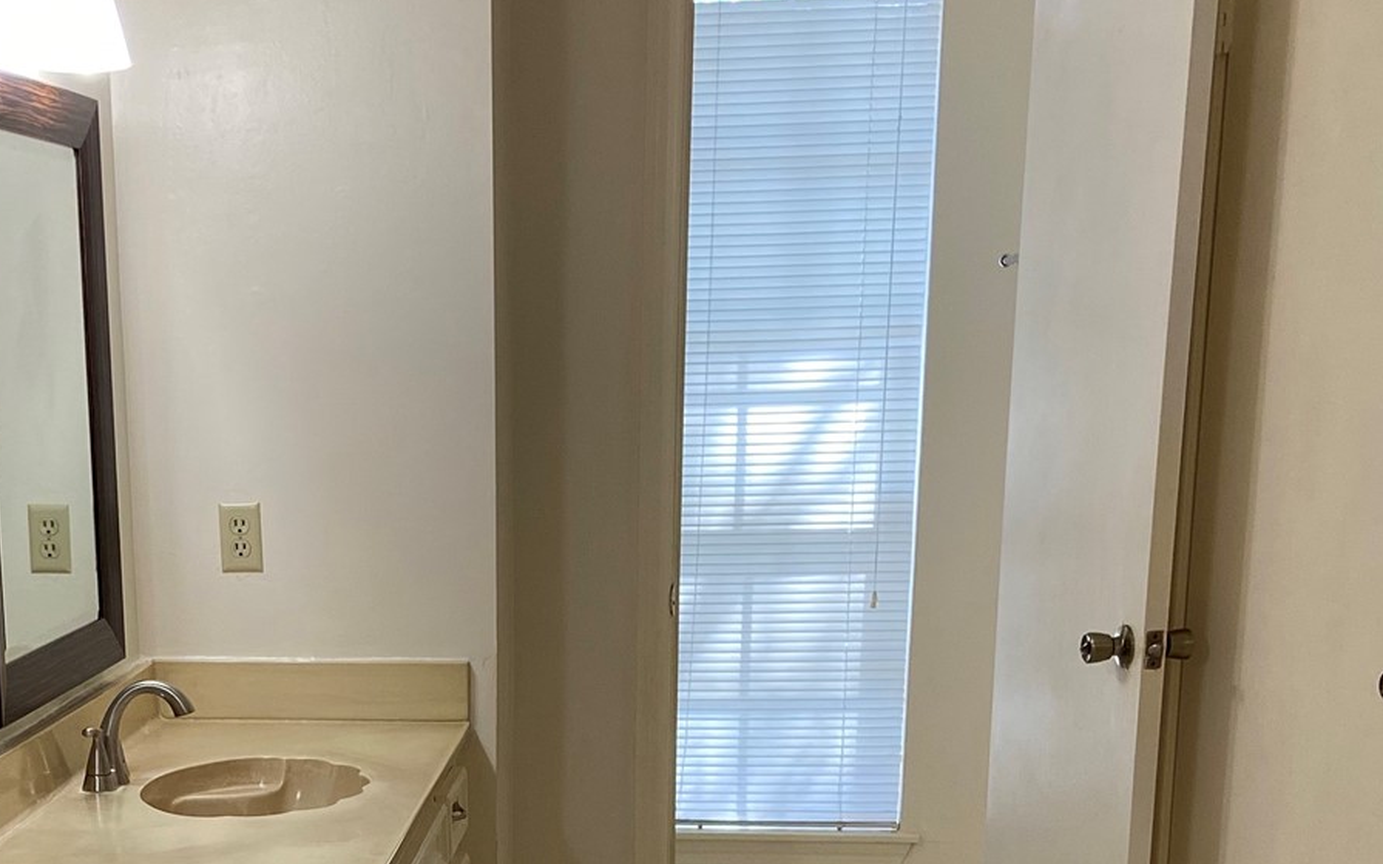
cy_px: 952
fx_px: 2375
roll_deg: +0.8
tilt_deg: -11.8
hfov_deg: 31.9
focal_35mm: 63
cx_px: 347
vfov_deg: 19.7
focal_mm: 4.25
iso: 80
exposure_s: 1/120
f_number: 1.8
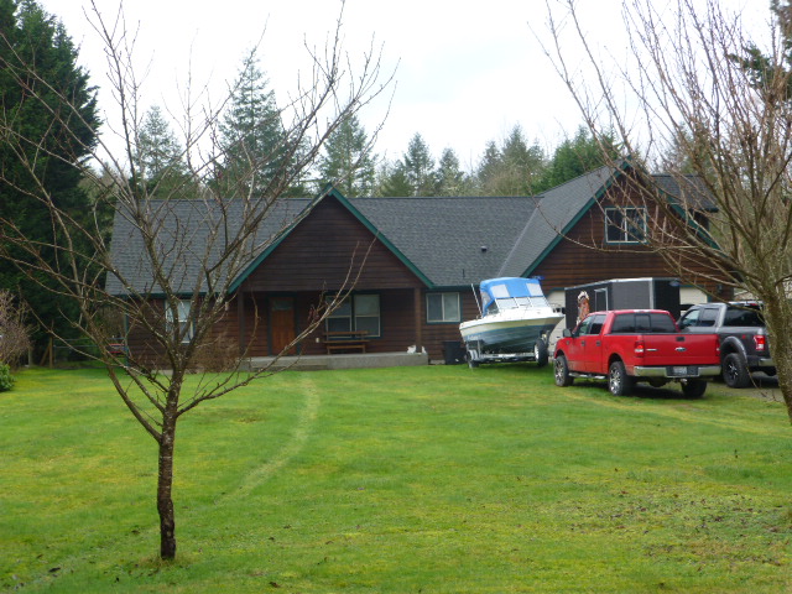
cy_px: 297
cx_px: 396
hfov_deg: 40.4
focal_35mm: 47
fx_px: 1075
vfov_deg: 30.9
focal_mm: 8.5
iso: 100
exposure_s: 1/125
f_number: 4.2
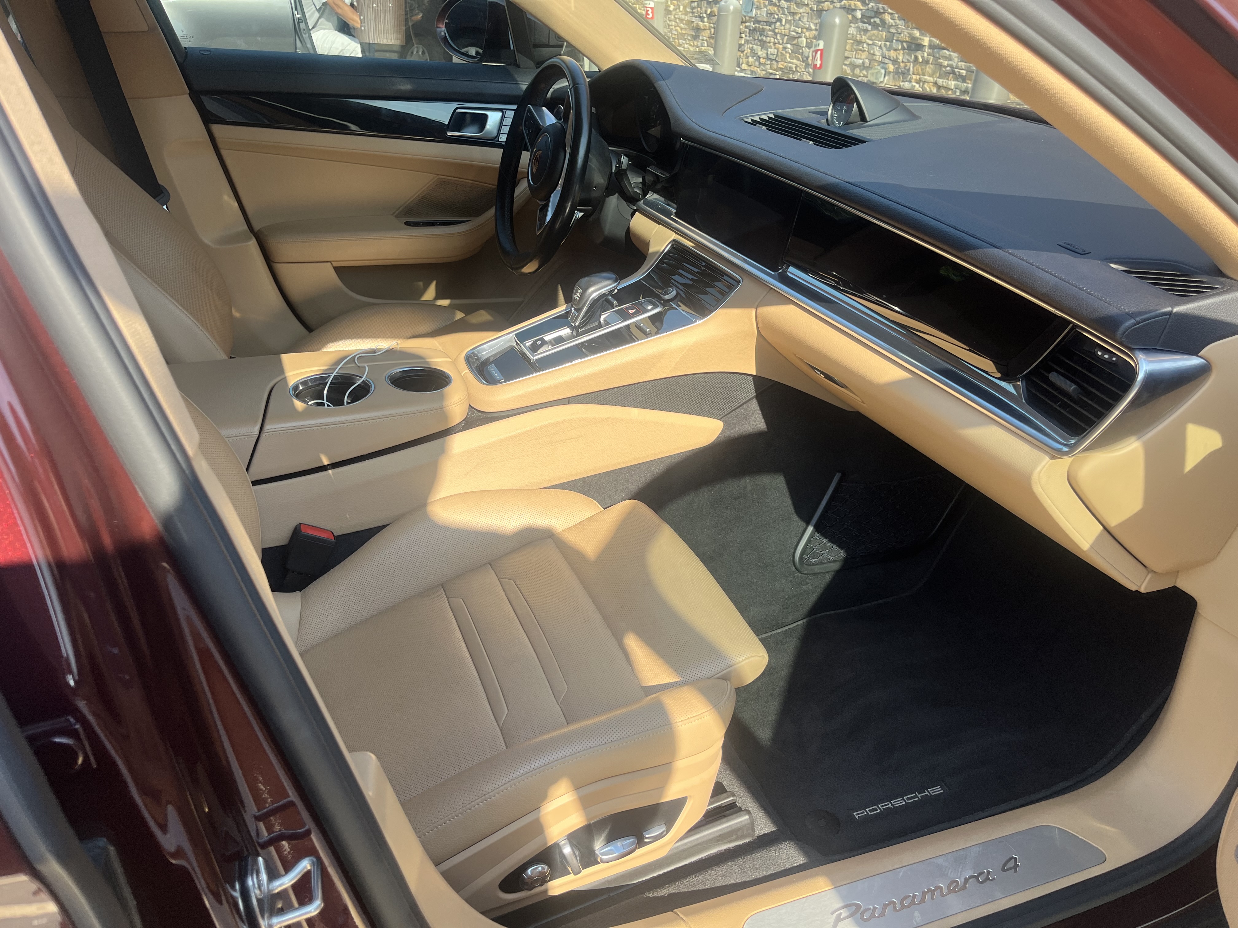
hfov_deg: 67.3
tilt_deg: -27.6
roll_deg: -4.2
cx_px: 619
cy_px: 464
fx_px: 930
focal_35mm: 26
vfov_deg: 53.1
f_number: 1.6
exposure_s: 1/558
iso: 50
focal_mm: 5.1
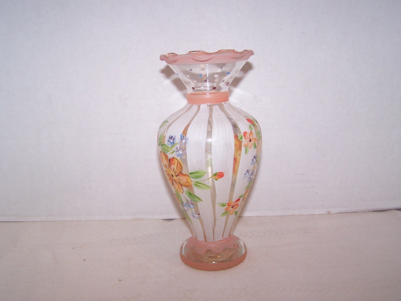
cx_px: 200
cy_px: 150
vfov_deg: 36.0
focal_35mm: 40
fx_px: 463
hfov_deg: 46.8
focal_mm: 6.7
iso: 140
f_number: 2.8
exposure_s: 1/60
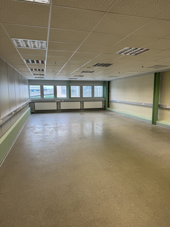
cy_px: 114
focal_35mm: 24
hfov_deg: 56.8
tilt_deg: -7.3
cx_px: 85
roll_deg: +0.5
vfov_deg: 71.6
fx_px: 157
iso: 64
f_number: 1.78
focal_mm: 6.86
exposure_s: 1/100
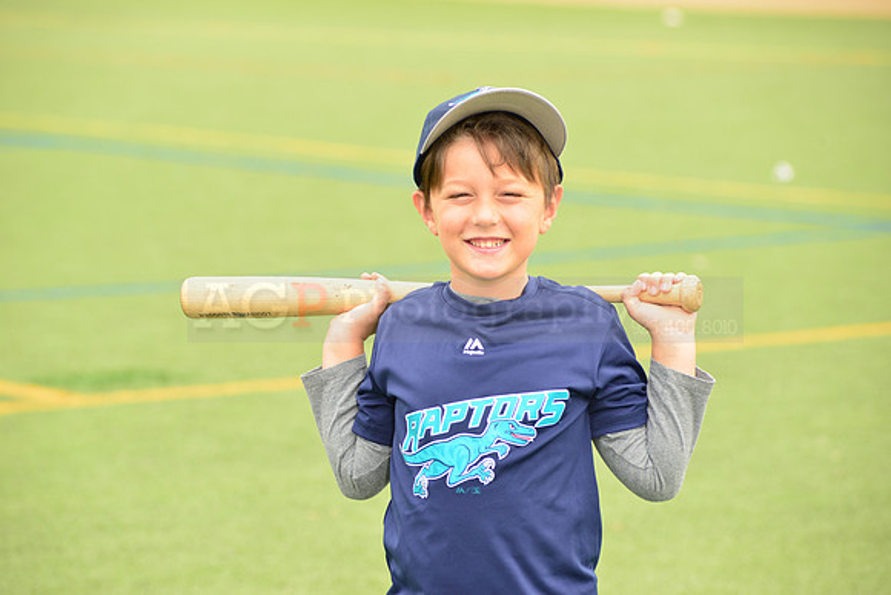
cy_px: 298
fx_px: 4580
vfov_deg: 7.4
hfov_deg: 11.1
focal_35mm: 185
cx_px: 446
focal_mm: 185
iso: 250
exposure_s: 1/200
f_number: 8
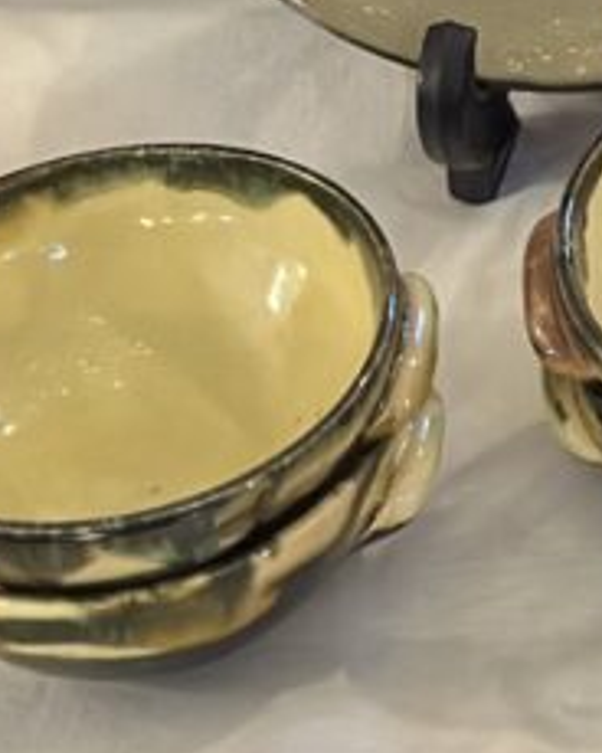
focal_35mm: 209
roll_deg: +0.3
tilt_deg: -32.4
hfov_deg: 7.0
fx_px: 4655
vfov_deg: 9.0
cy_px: -439
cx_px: 1423
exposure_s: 1/33
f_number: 1.78
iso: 800
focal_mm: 6.86
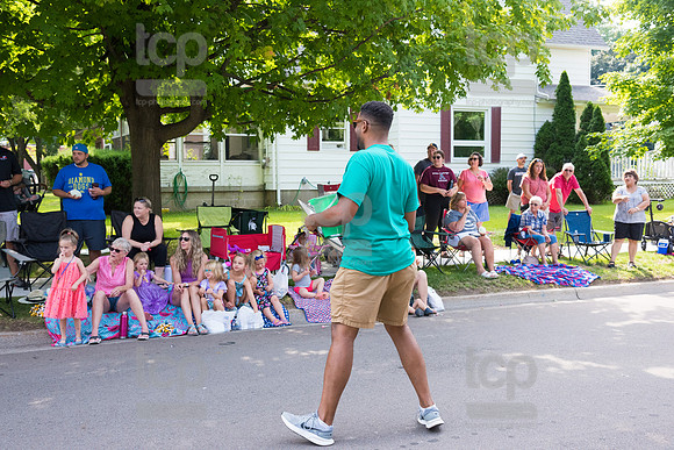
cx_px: 337
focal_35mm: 40
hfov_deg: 48.4
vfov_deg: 33.4
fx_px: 749
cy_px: 225
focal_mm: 40
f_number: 6.3
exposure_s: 1/500
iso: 1250
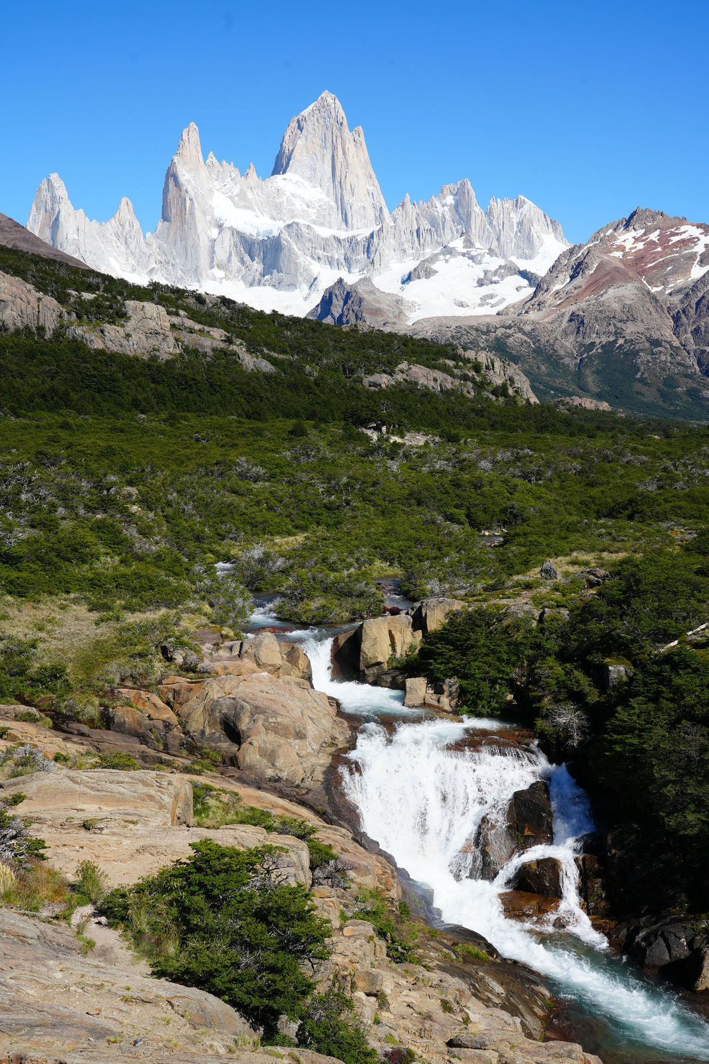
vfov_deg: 53.1
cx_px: 354
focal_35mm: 36
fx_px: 1064
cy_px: 532
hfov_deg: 36.9
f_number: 10
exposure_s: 1/200
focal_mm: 36
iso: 100
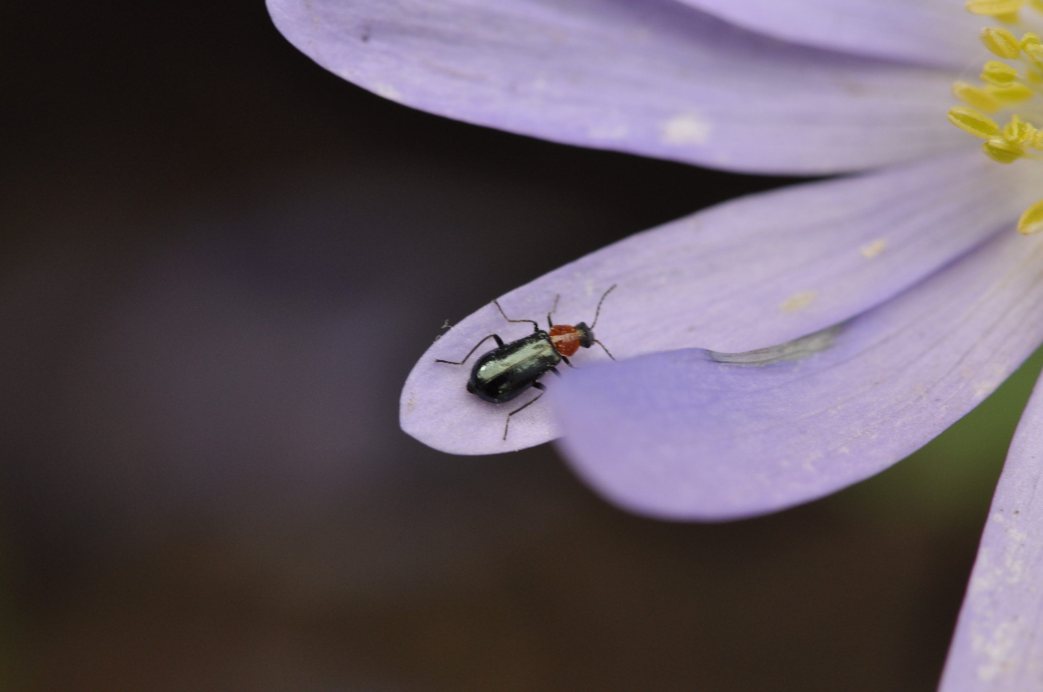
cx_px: 522
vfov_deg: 8.7
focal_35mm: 158
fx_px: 4557
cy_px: 346
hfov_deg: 13.1
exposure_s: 1/160
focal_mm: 105
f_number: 11
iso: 400
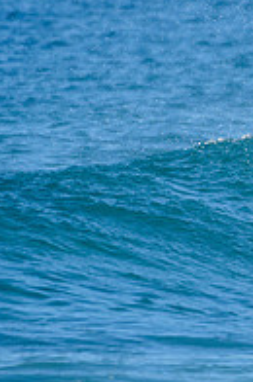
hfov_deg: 0.9
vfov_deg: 1.4
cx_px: 479
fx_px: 15688
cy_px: 149
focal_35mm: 1483
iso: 360
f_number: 5.6
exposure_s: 1/2000
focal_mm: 500
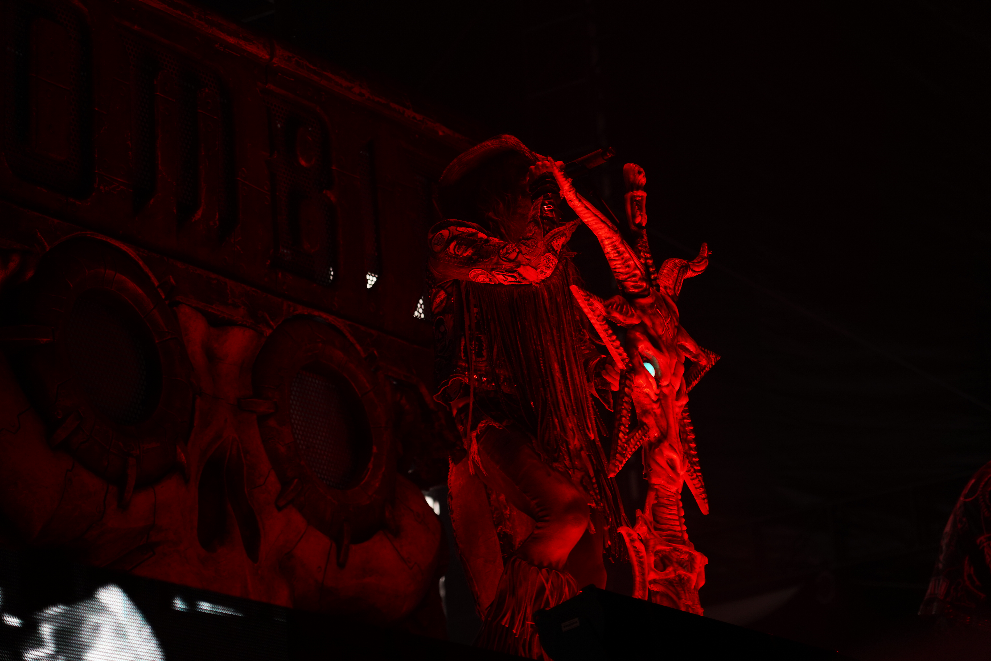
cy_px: 330
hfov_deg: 19.5
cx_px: 496
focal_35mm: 105
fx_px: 2890
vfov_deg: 13.0
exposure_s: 1/125
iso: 200
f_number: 4
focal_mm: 105
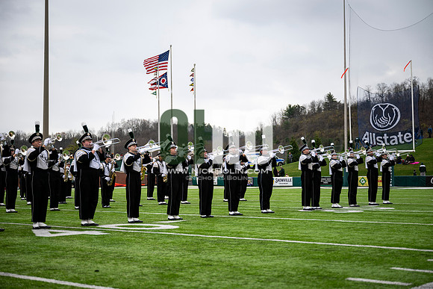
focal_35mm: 56
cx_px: 216
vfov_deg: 24.2
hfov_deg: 35.6
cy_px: 144
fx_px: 674
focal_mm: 56
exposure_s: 1/500
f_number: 2.8
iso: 100
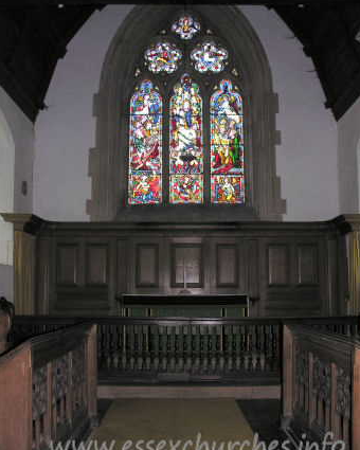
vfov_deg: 49.1
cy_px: 230
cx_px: 181
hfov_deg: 40.1
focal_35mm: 37
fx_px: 493
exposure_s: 1/60.1
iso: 55
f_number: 2.8
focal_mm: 8.9
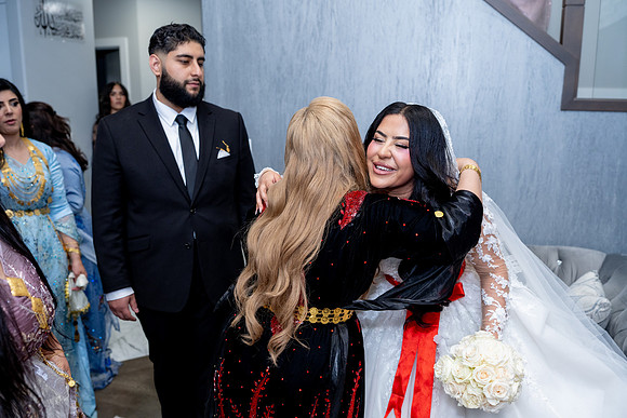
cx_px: 314
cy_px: 209
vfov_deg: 46.4
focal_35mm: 28
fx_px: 488
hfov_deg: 65.5
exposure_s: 1/160
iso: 1000
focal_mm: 28
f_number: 2.8
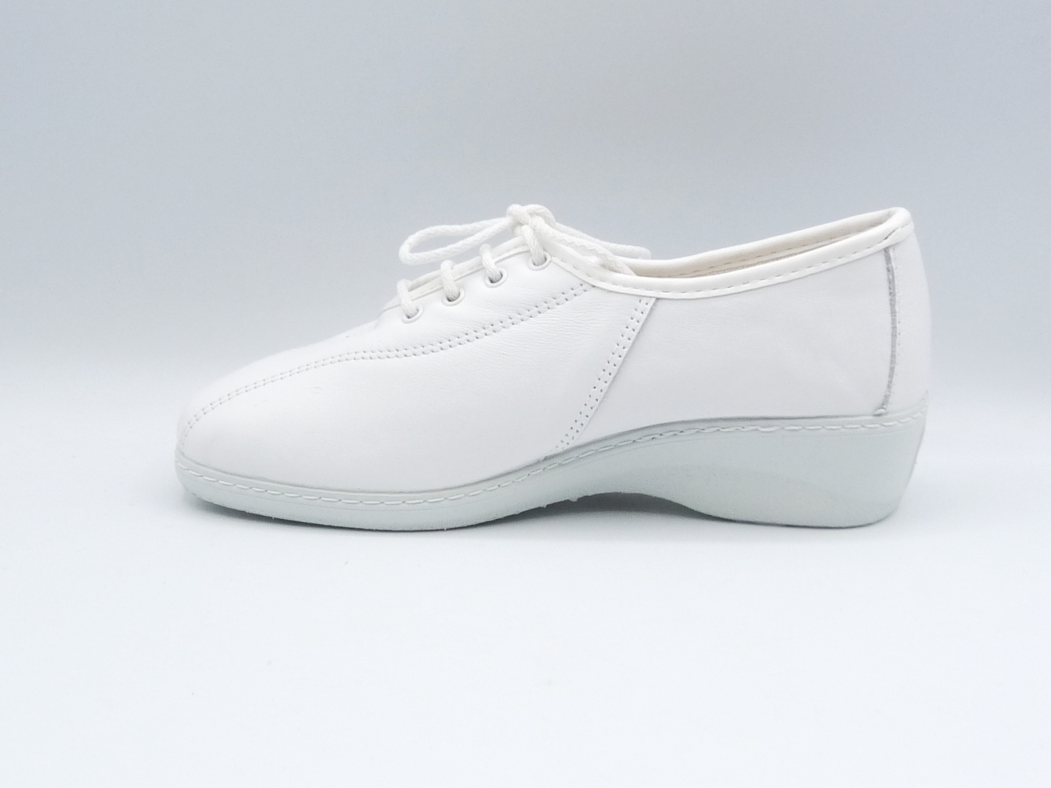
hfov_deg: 33.8
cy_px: 394
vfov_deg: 25.7
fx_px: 1731
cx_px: 526
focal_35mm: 57
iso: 100
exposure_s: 1/200
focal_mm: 5.8
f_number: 5.6
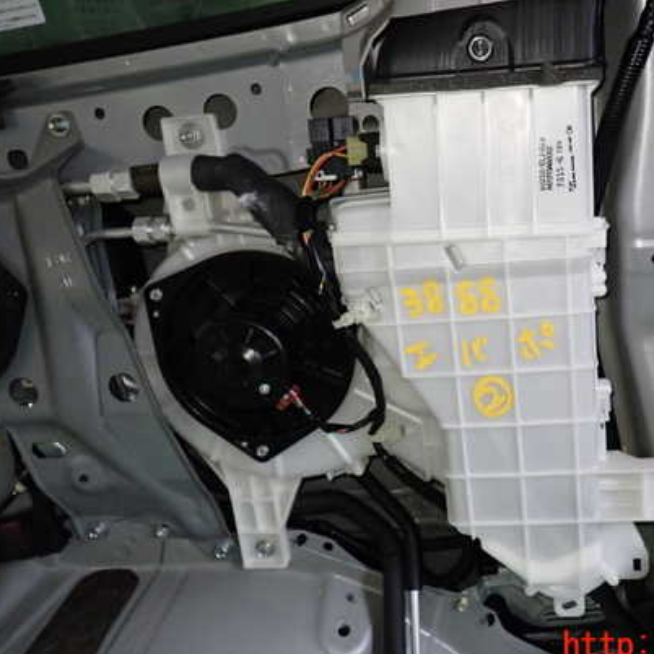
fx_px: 705
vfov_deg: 49.7
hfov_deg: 48.8
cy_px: 301
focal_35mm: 33
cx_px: 443
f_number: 2
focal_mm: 4.5
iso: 500
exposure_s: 1/30
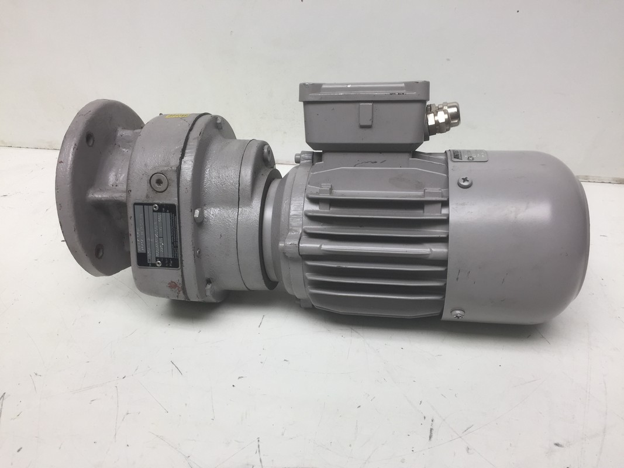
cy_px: 234
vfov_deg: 48.2
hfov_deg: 61.7
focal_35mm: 29
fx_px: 523
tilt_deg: -32.8
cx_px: 312
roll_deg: +3.1
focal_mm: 4.15
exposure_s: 1/100
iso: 40
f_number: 2.2
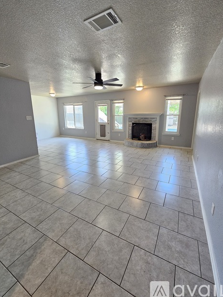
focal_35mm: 14
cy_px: 140
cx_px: 108
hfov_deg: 85.6
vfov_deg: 102.0
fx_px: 120
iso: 250
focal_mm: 2.2
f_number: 2.2
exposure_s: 1/60
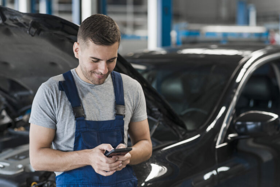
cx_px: 140
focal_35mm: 85
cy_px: 94
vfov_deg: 16.1
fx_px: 661
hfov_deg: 23.9
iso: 320
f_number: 2.8
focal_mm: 85
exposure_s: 1/100
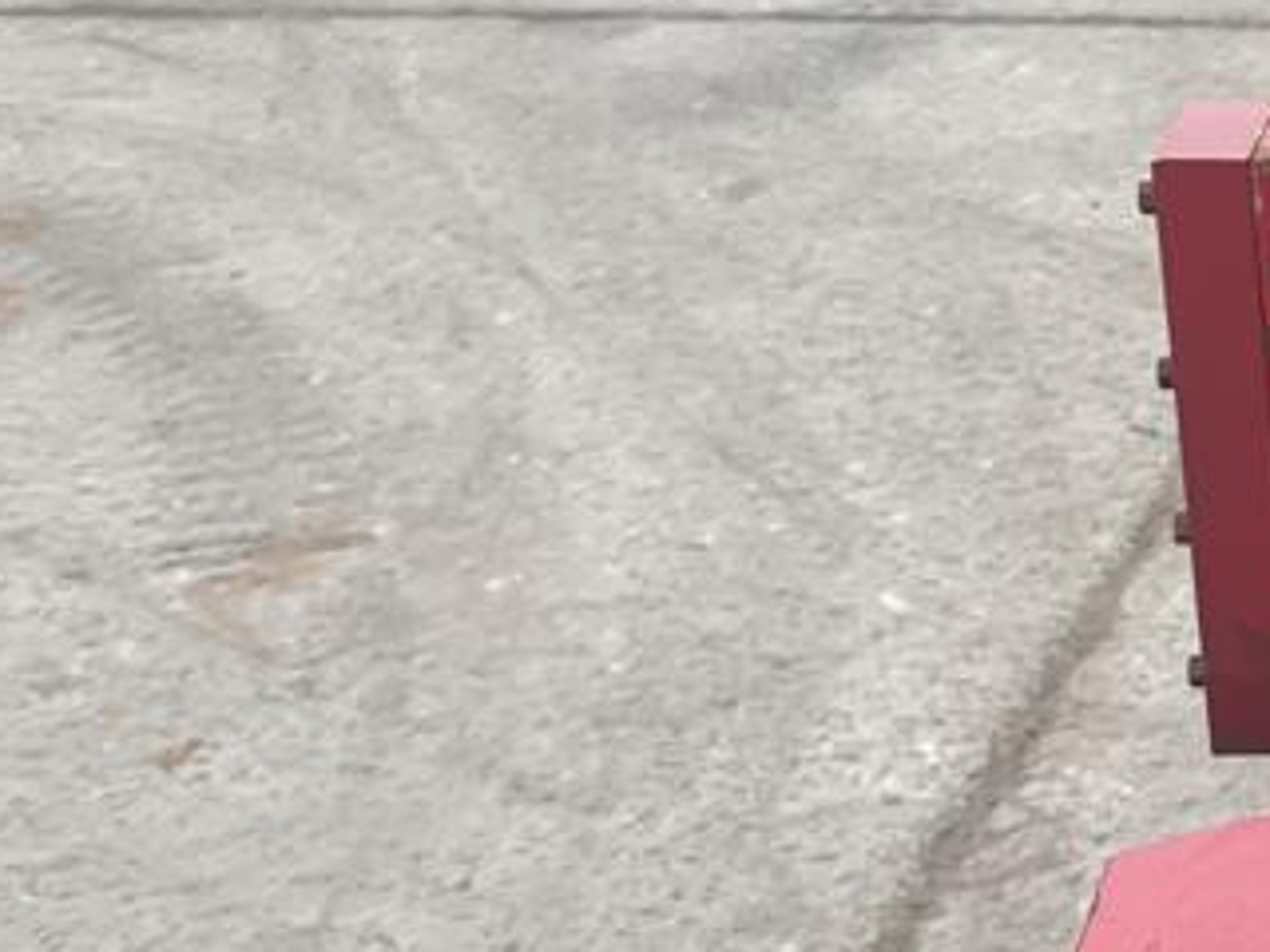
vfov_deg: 14.1
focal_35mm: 104
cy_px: 770
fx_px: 3816
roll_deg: +1.7
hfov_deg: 16.1
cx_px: 2262
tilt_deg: -25.0
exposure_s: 1/1751
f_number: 1.5
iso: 50
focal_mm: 5.7
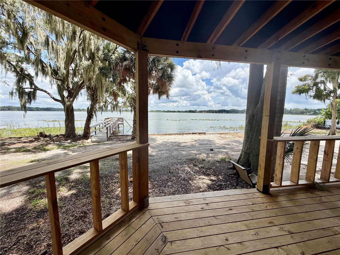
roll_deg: -0.9
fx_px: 138
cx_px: 170
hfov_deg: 102.1
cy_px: 128
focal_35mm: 14
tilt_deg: -6.5
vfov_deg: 85.7
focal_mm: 2.22
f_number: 2.2
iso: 32
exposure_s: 1/770
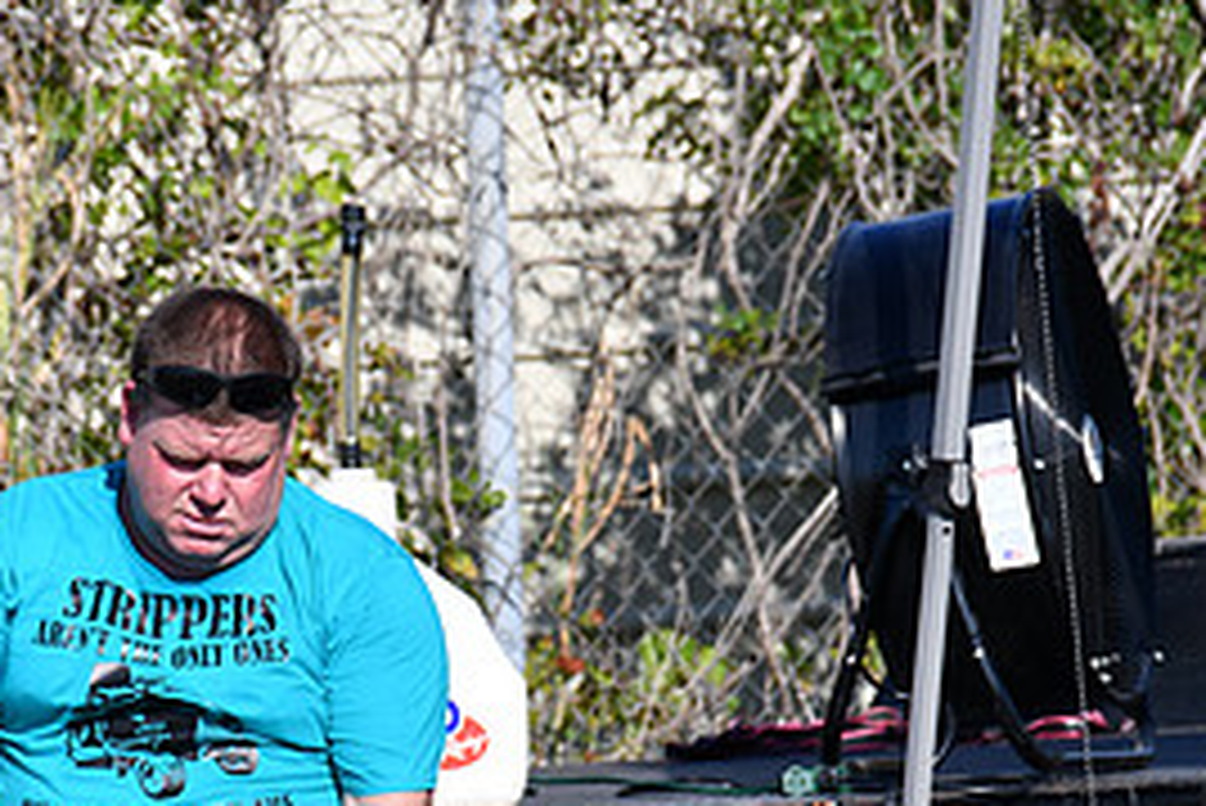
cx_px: 342
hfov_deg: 3.4
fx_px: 20110
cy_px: 817
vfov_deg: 2.3
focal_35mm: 600
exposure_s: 1/500
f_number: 8
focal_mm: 185
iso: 200
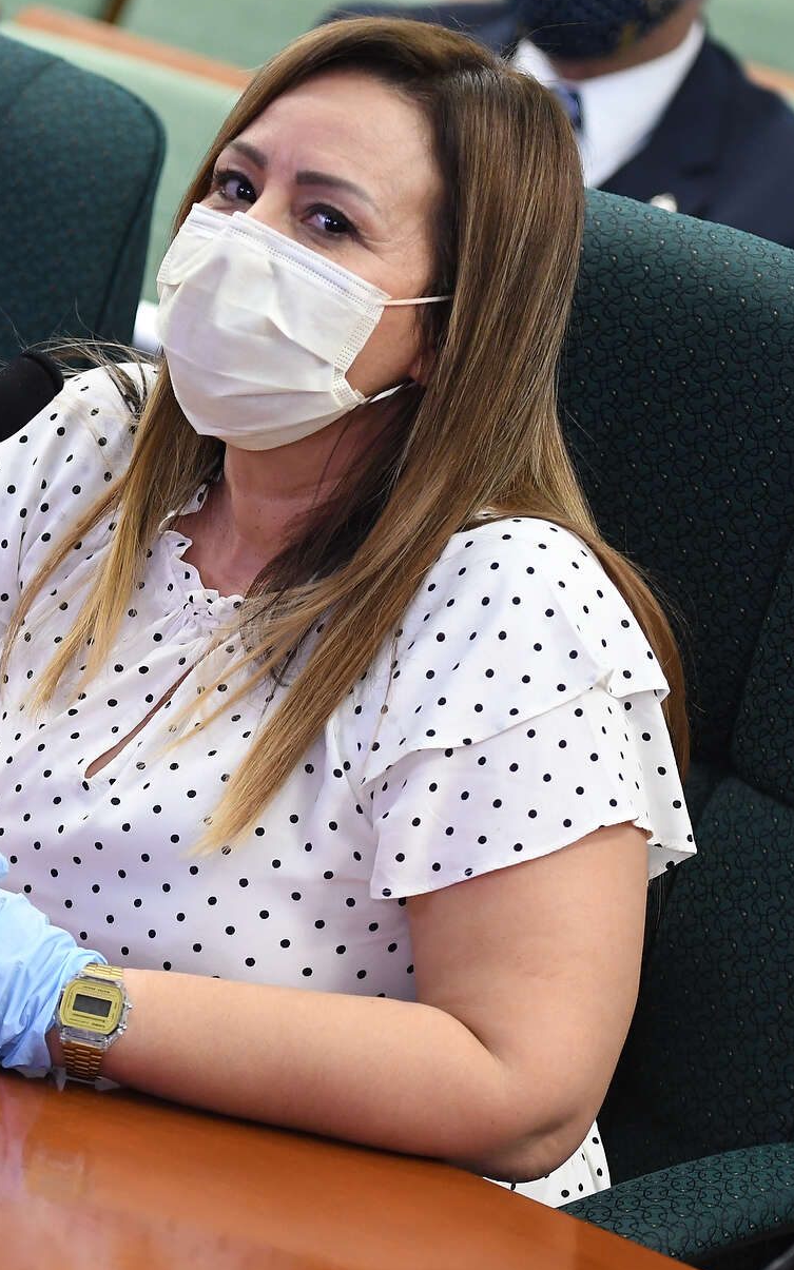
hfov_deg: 6.3
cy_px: 593
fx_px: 7202
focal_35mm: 208
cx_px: 86
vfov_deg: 10.1
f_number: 2.8
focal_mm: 82
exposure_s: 1/250
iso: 1600
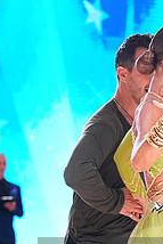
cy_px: 276
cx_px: 195
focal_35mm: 236
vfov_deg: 8.6
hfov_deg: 5.8
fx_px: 1600
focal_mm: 87
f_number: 4
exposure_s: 1/400
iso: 4000
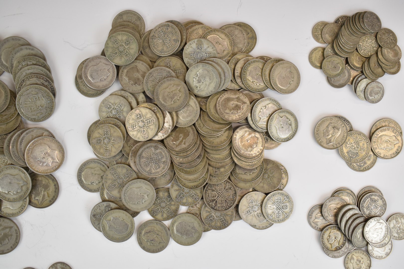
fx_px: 438
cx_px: 202
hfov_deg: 49.6
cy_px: 134
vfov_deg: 34.2
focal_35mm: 39
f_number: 5.6
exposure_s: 1/125
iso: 720
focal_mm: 26
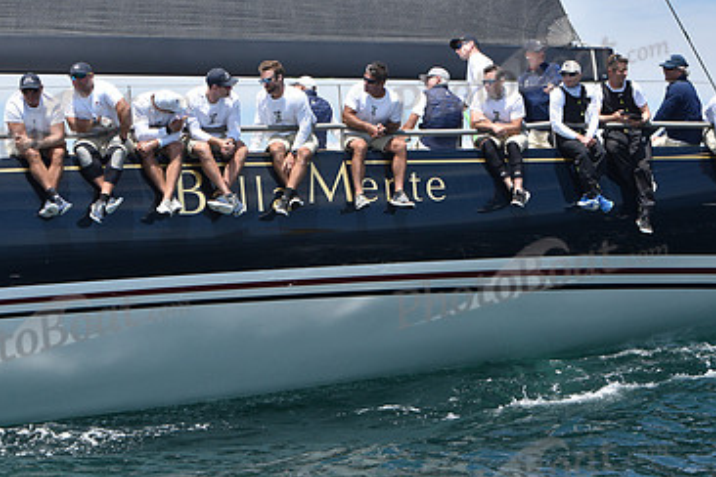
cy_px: 204
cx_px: 293
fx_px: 2207
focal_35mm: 111
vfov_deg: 12.3
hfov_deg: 18.4
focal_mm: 70
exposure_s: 1/800
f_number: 8
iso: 250
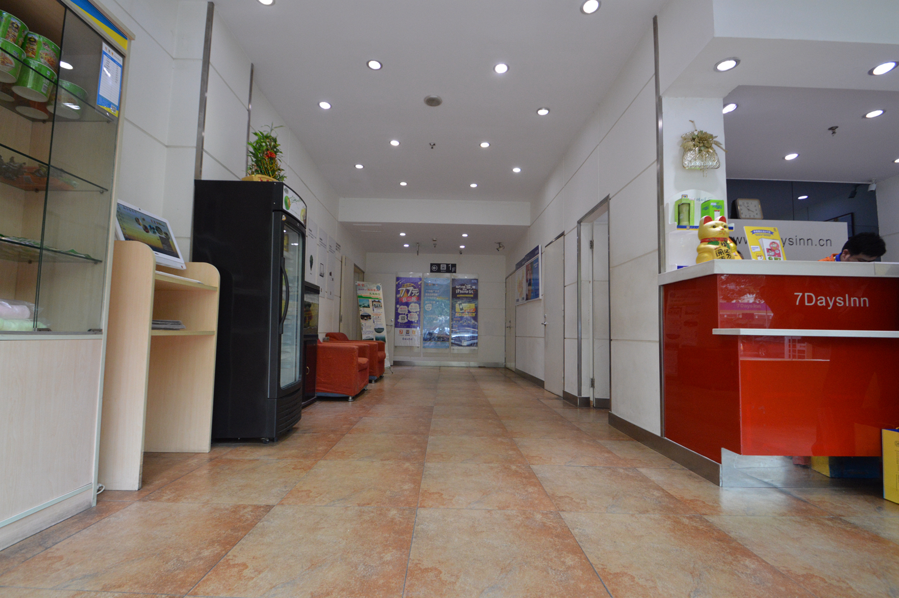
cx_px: 450
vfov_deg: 77.2
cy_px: 299
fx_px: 374
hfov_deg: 100.4
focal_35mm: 15
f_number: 5.6
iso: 800
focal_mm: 10
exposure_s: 1/25
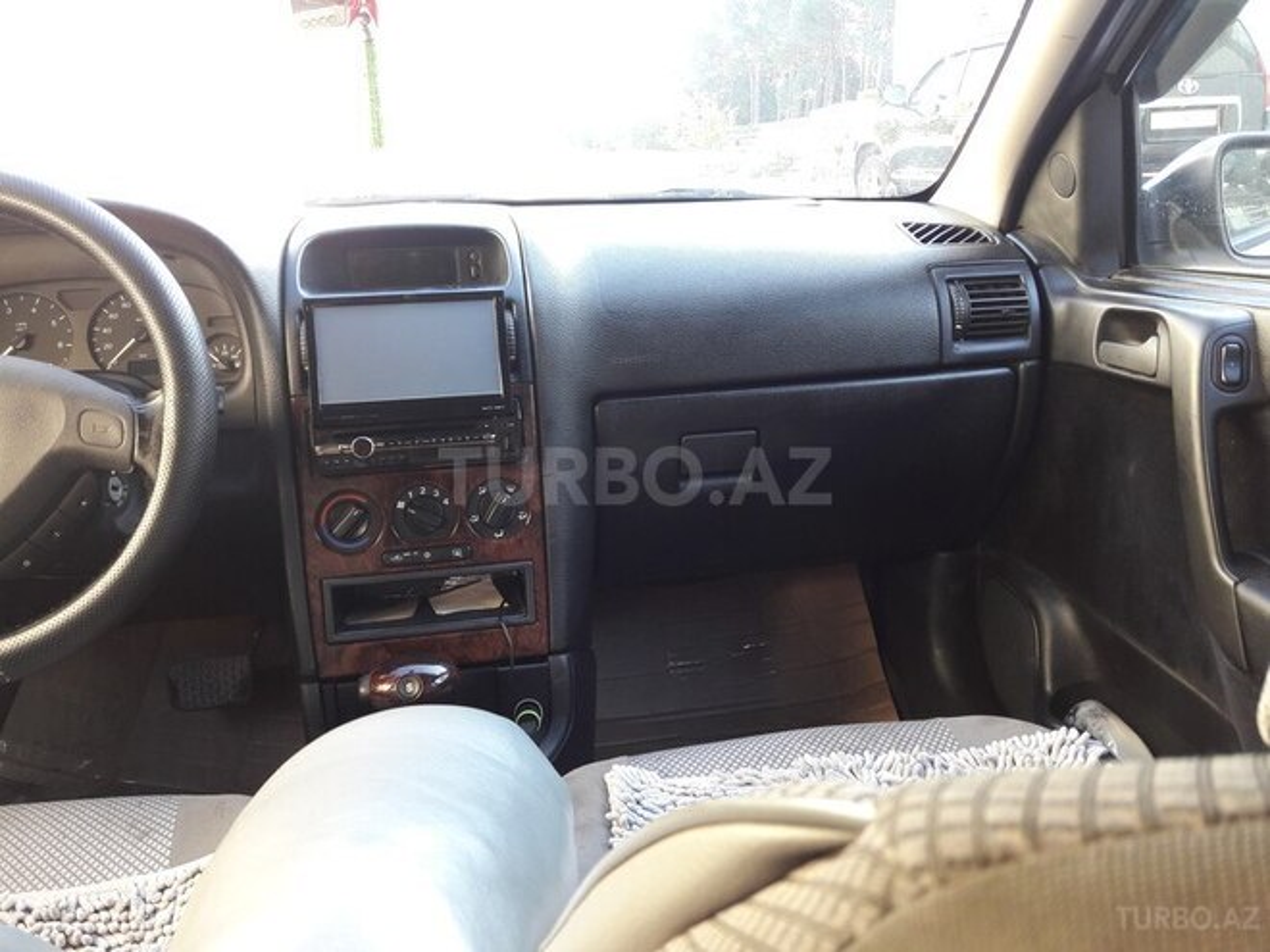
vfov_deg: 49.7
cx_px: 635
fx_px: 1027
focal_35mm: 28
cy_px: 476
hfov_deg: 63.4
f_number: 1.9
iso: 64
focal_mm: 3.7
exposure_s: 1/33
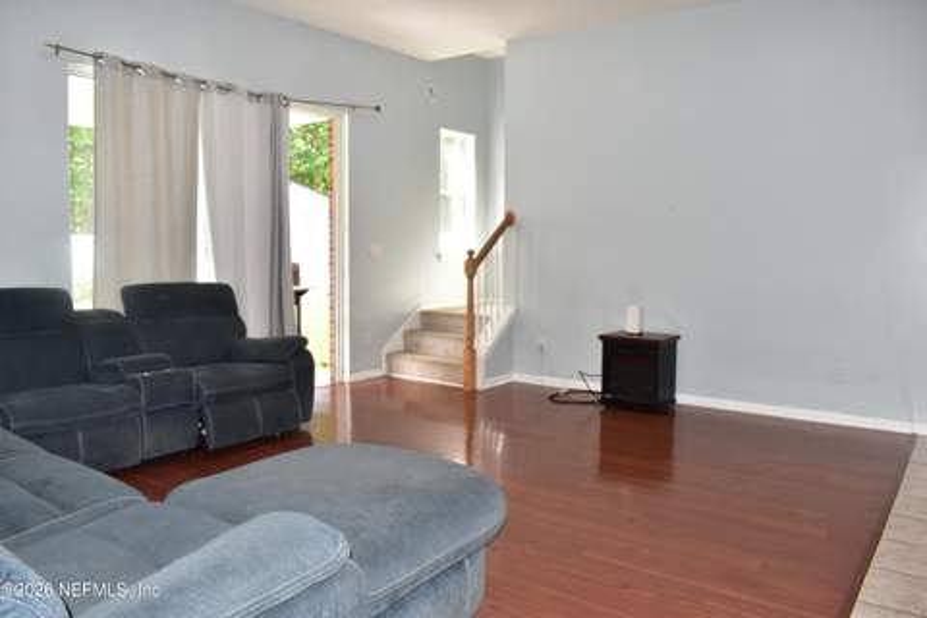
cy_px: 309
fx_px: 695
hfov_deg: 67.4
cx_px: 464
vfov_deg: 47.9
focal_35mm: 27
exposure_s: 1/60
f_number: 6.3
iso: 800
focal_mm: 18
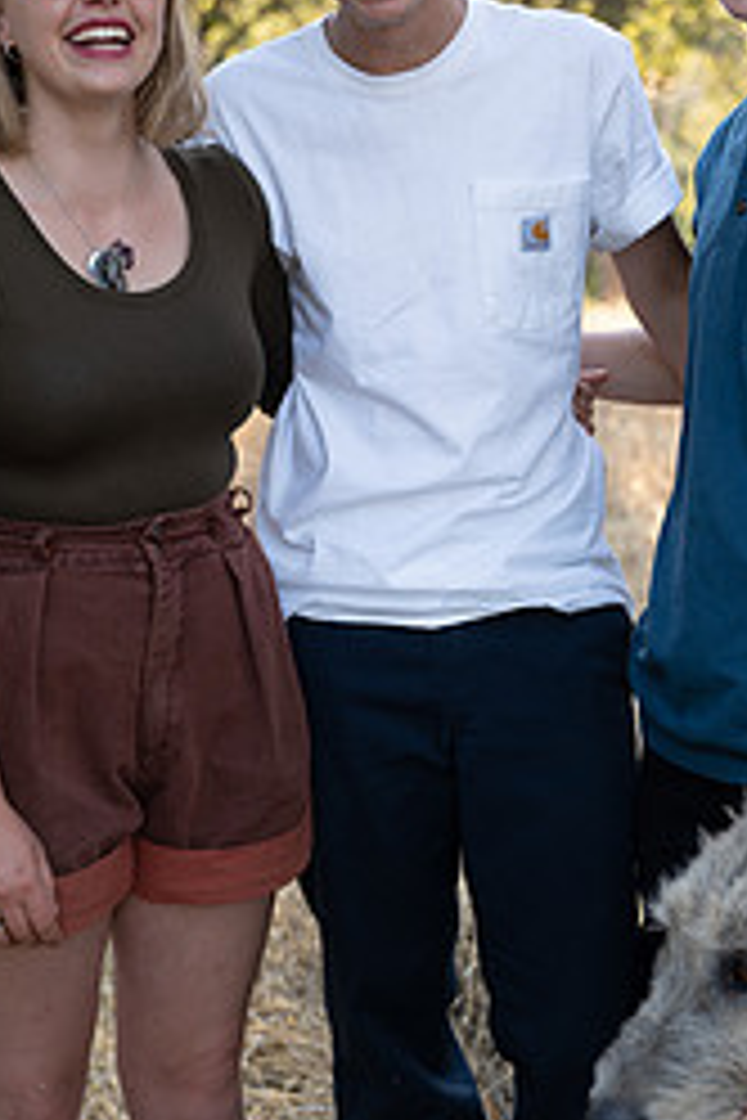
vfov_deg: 24.4
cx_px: 396
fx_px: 2583
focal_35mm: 83
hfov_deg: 16.5
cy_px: 369
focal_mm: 46
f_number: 2.8
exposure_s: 1/160
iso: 250
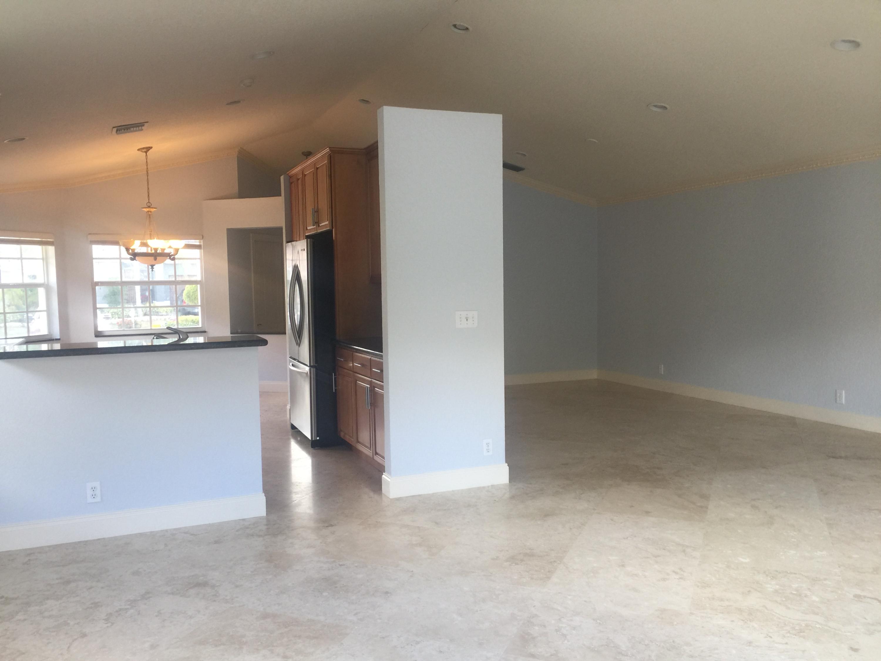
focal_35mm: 29
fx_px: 738
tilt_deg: -3.5
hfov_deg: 61.7
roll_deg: +1.5
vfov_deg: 48.2
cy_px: 330
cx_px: 440
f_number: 2.2
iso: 32
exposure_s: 1/30
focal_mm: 4.15
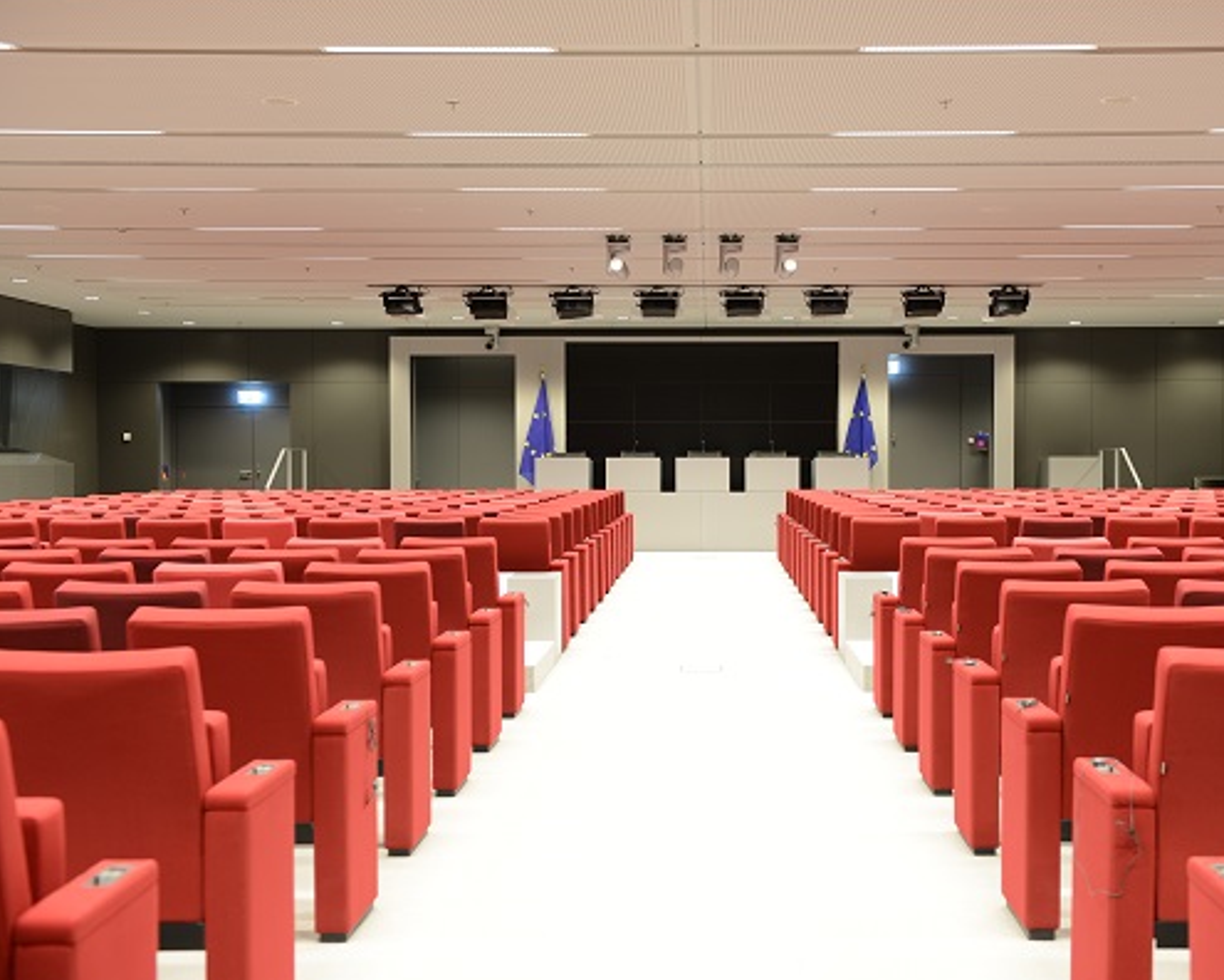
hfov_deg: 41.9
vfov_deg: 34.2
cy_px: 491
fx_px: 1594
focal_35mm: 44
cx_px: 702
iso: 400
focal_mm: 38
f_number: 4
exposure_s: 1/10
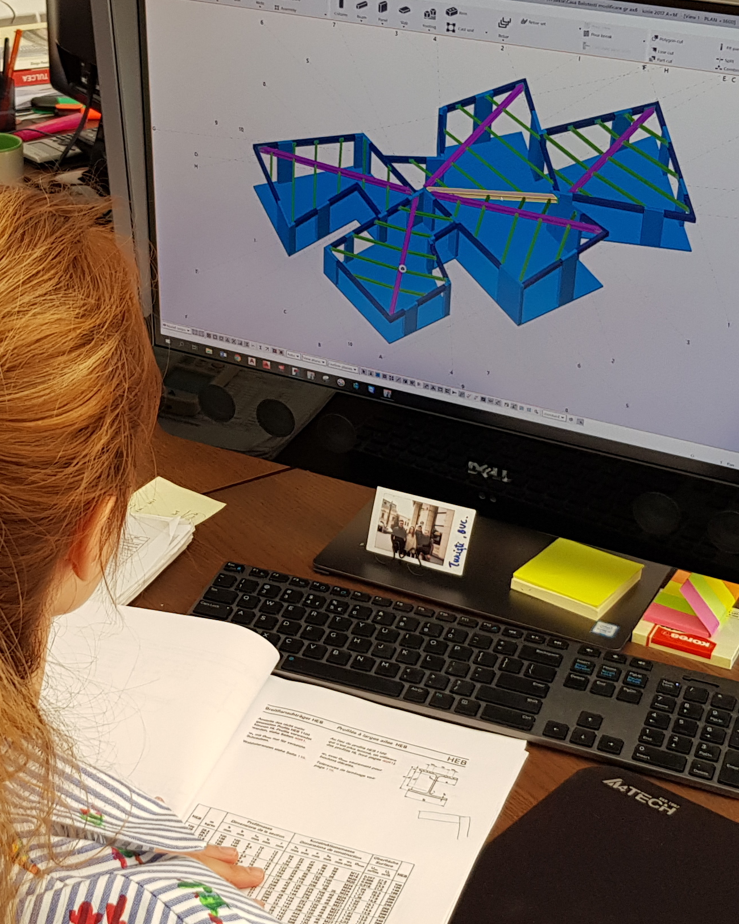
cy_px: 471
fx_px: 1723
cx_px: 202
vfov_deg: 30.0
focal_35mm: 63
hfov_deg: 24.0
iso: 80
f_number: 1.7
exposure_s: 1/50
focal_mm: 4.3
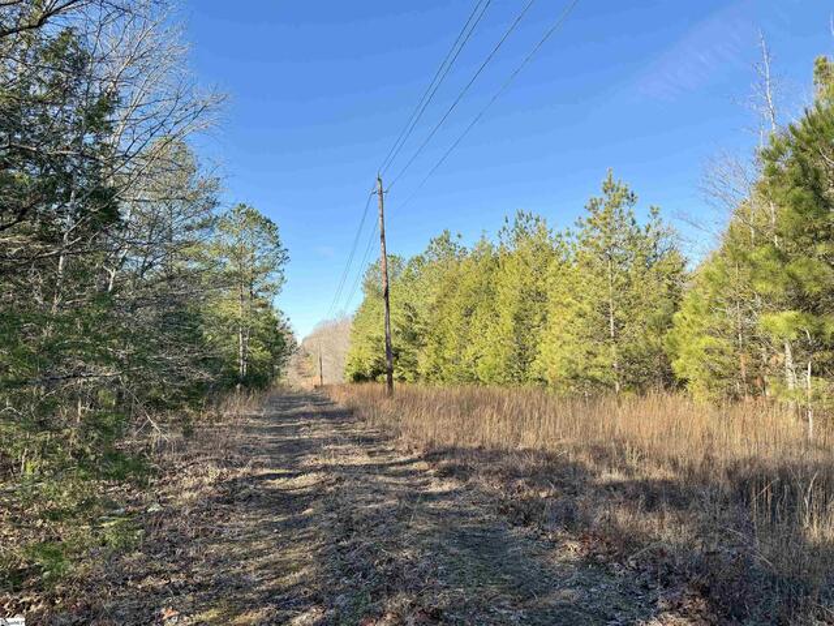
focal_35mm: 24
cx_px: 417
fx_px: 578
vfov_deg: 56.8
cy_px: 313
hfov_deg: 71.6
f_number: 1.78
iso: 100
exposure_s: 1/539
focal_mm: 6.76
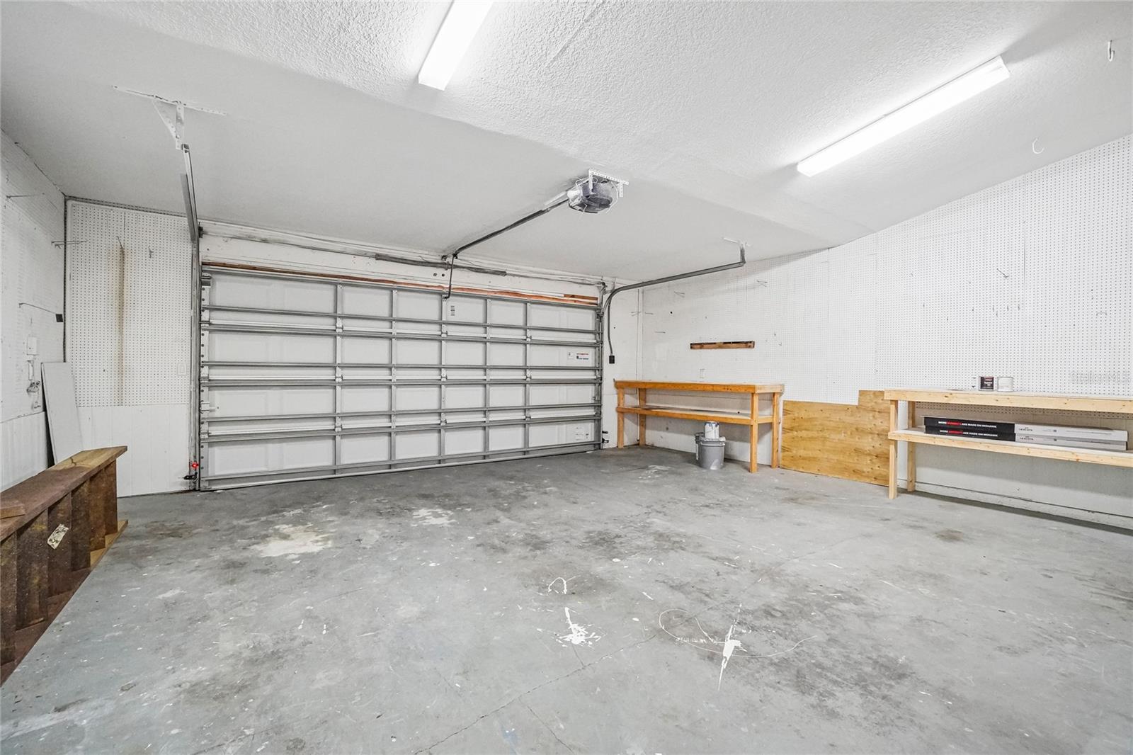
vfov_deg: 77.3
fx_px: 472
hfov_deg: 100.4
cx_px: 566
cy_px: 378
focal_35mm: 15
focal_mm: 10
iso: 5000
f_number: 8
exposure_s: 1/30
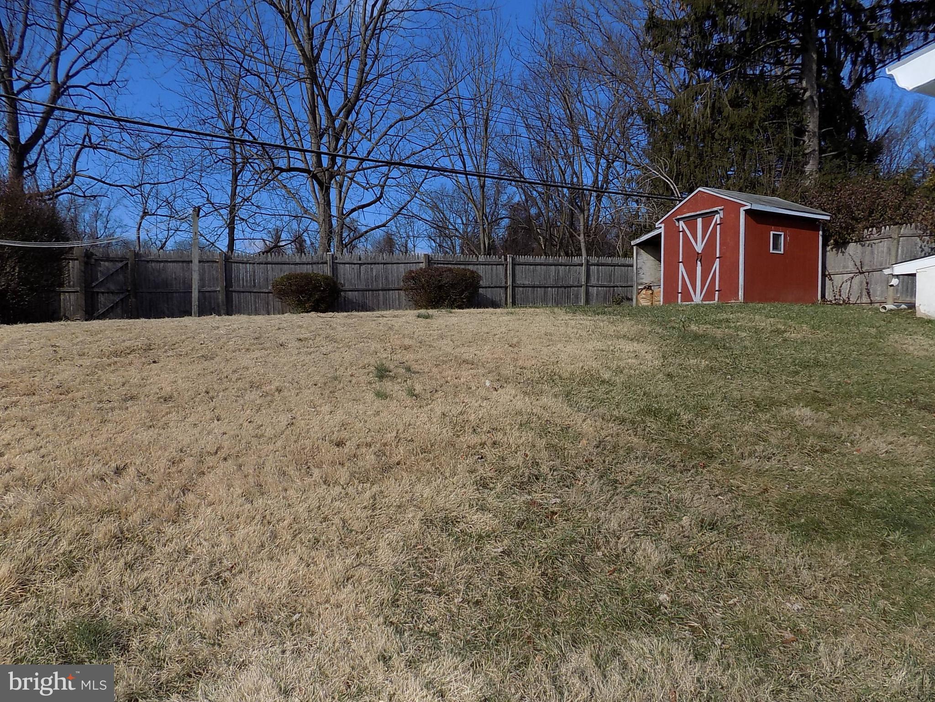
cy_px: 351
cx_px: 468
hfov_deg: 73.9
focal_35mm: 23
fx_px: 621
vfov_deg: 58.9
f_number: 3.1
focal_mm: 4
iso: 80
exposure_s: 1/1500
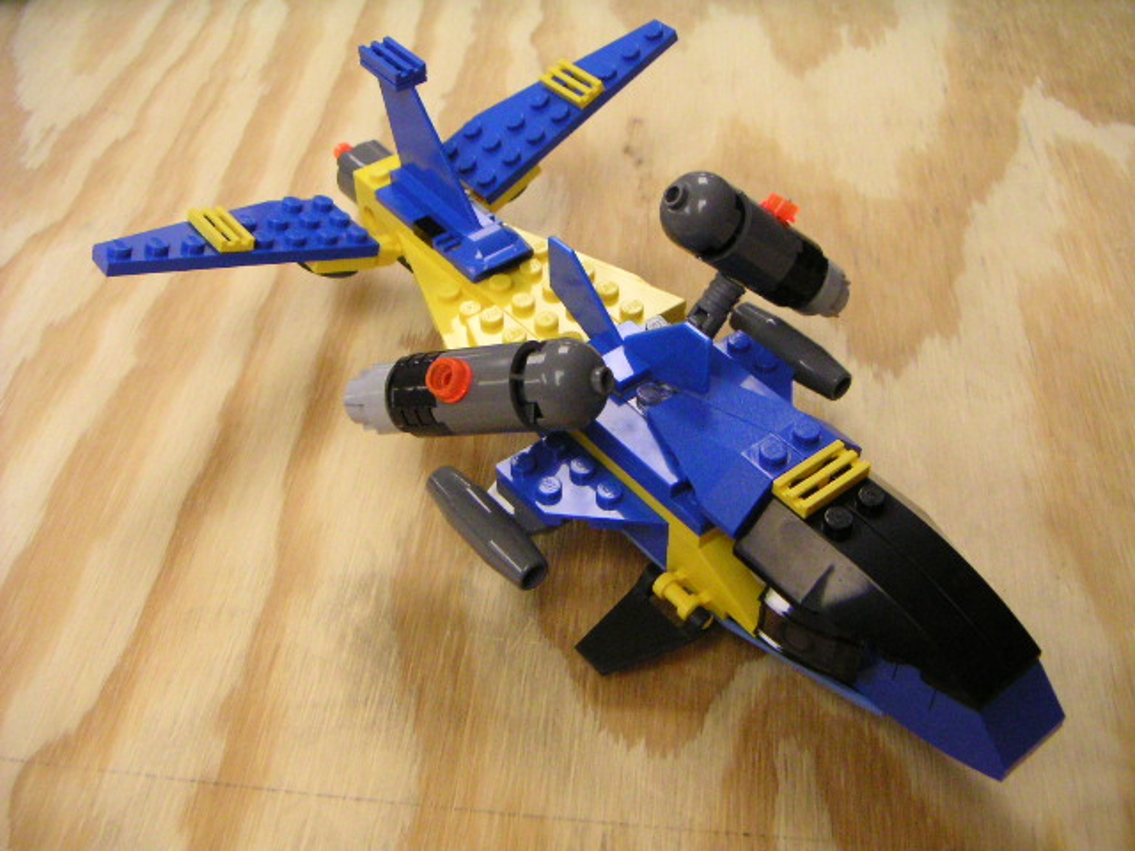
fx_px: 1213
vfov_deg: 38.7
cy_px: 426
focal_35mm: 37
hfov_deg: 50.1
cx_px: 568
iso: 400
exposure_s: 1/125
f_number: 2.8
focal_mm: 4.8
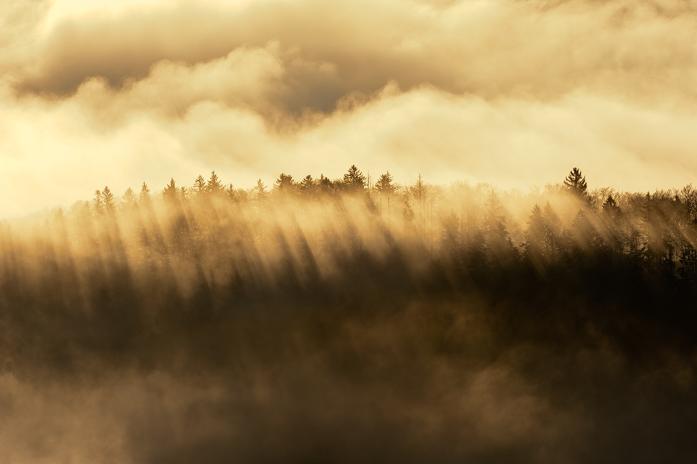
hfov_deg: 11.8
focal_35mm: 175
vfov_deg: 7.8
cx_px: 348
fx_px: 3387
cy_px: 232
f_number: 11
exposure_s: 1/320
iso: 100
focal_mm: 175
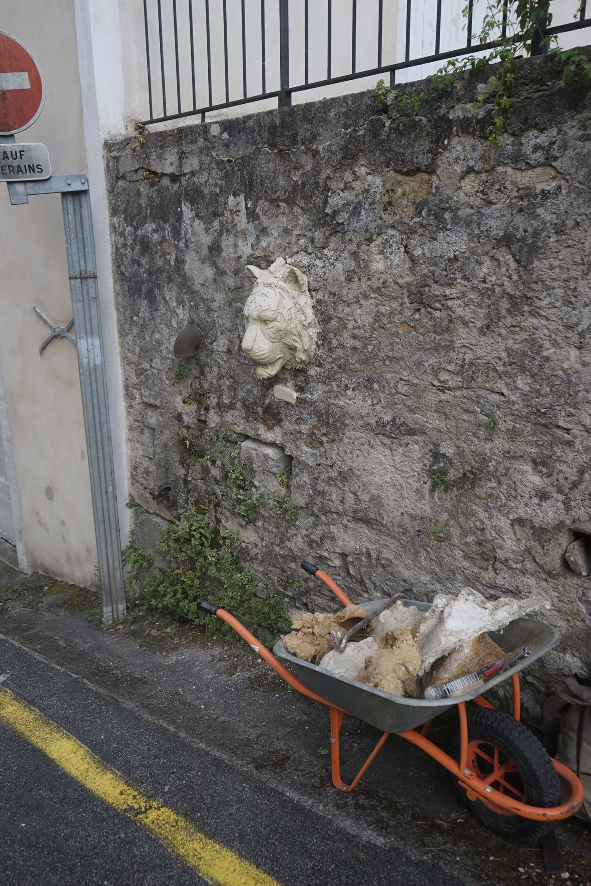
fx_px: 689
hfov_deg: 46.4
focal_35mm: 28
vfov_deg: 65.5
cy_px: 443
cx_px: 296
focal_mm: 28
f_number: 4
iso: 500
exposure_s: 1/160
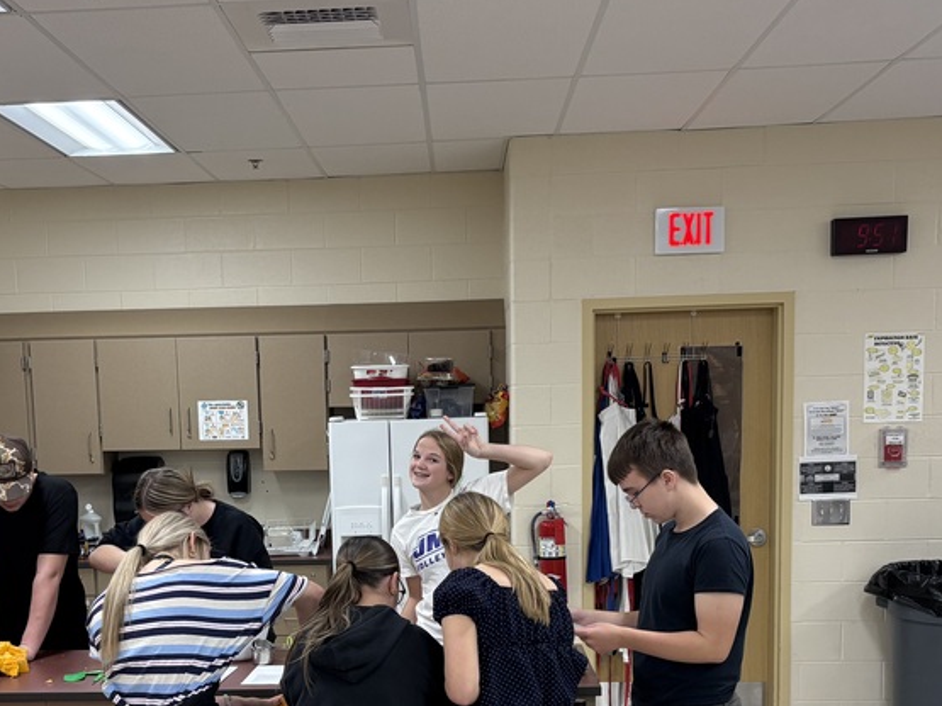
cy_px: 546
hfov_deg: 39.4
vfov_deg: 29.7
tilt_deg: -6.5
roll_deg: +3.1
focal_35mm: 48
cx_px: 363
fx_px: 1306
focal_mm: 5.96
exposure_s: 1/60
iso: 125
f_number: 1.6
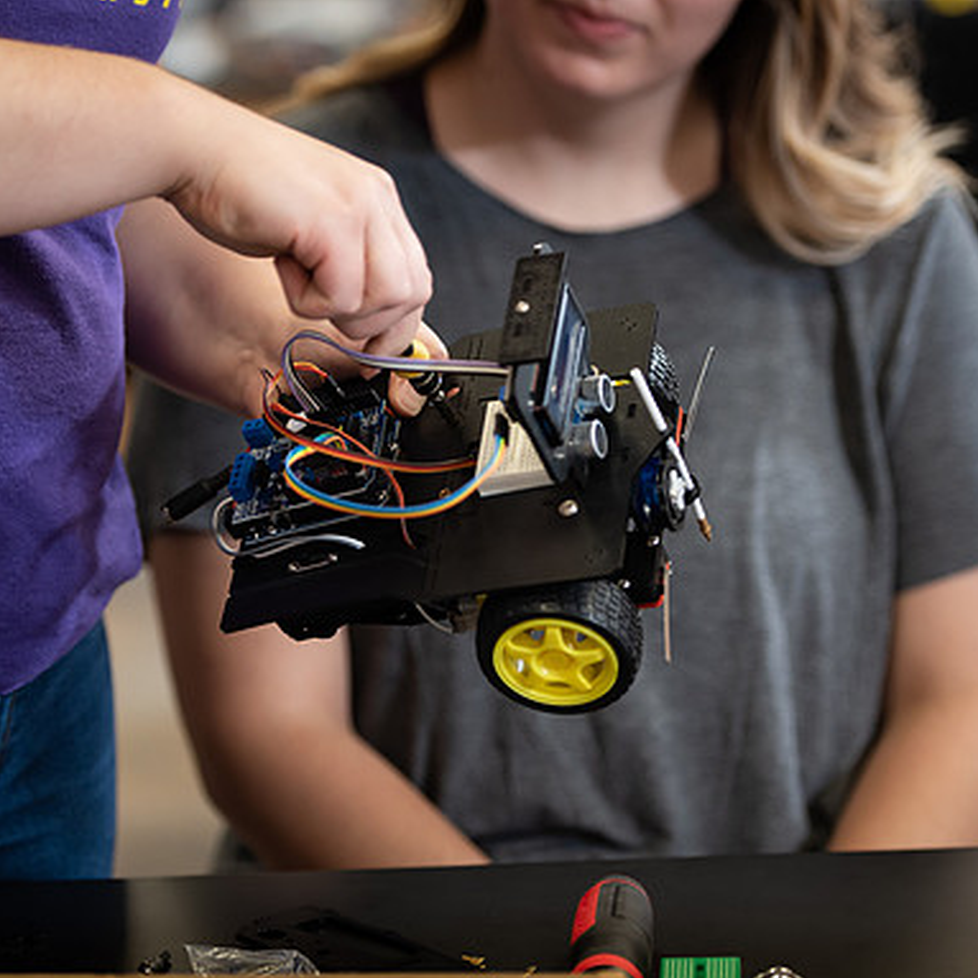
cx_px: 447
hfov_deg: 13.8
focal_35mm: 126
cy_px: 492
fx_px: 4028
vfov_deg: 13.8
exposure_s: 1/250
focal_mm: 98
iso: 800
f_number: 3.2
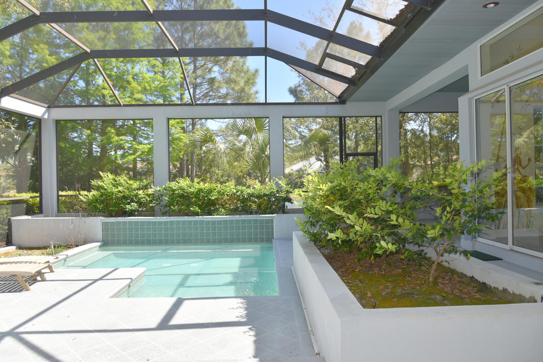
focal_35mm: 24
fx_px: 362
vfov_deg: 53.1
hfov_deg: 73.7
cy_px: 181
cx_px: 272
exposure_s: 1/125
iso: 100
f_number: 5.6
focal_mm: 24
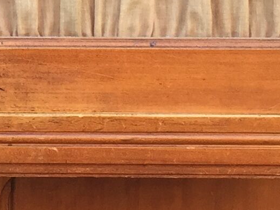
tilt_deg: -4.1
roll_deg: -1.3
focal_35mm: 182
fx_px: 1472
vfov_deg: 8.1
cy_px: -43
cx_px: -155
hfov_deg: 10.5
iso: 40
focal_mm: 4.15
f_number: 2.2
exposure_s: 1/100
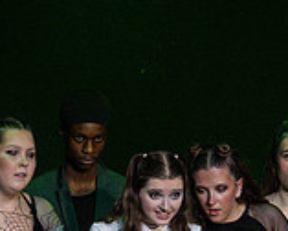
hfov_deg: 4.2
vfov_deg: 3.3
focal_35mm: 465
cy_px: 391
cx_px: 116
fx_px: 3968
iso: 1250
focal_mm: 72
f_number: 4
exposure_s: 1/250
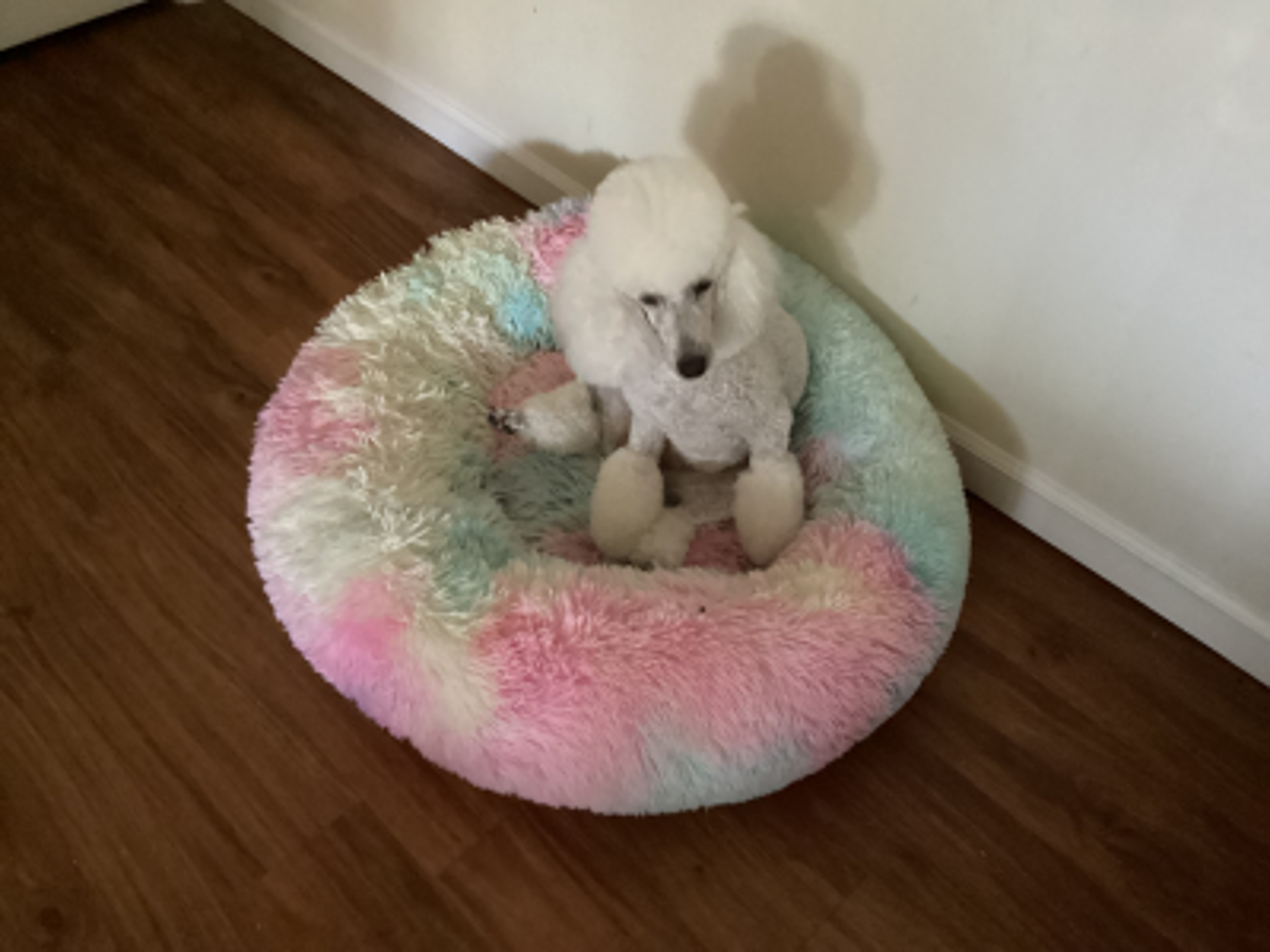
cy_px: 476
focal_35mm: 31
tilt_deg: -46.5
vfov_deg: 45.4
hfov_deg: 58.4
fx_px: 1137
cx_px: 635
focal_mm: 3.3
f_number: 2.4
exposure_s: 1/17
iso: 640
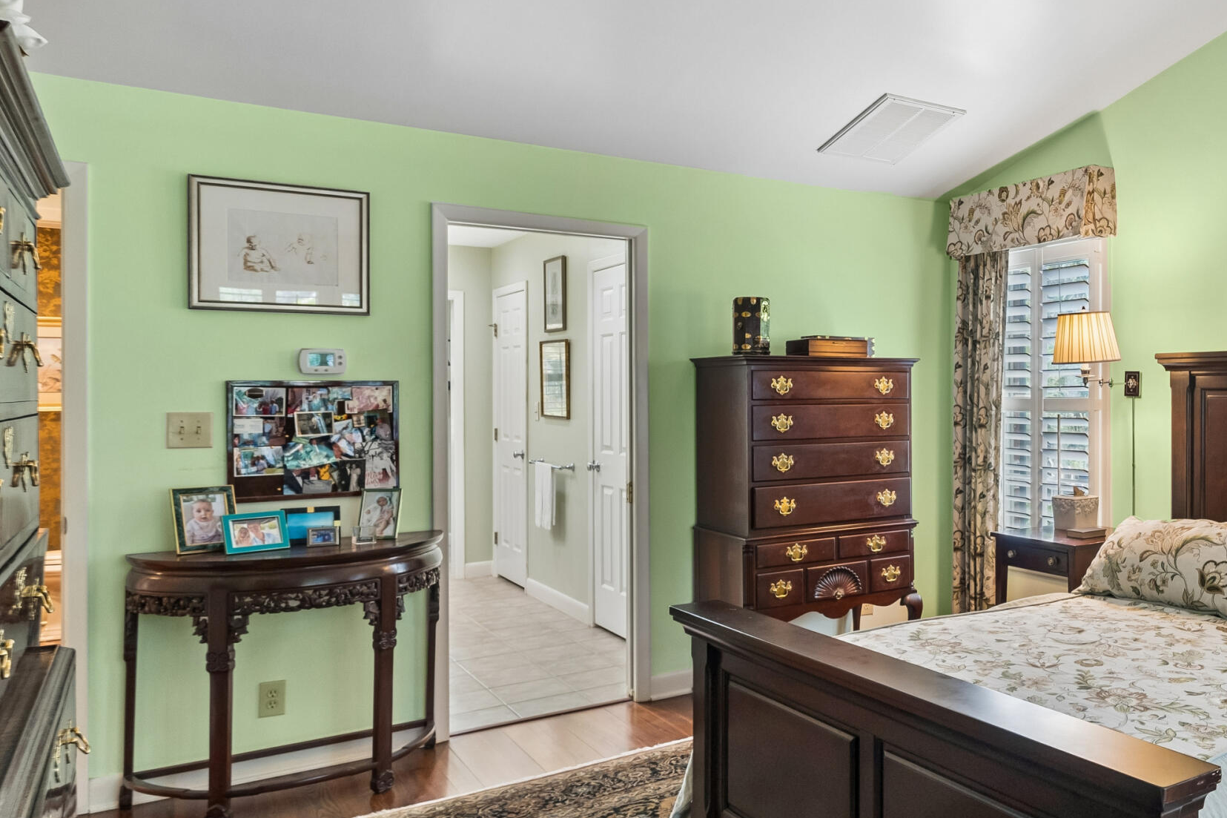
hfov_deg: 58.6
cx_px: 988
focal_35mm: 29
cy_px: 413
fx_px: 988
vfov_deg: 45.0
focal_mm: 16
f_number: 8
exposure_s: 1/8
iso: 500
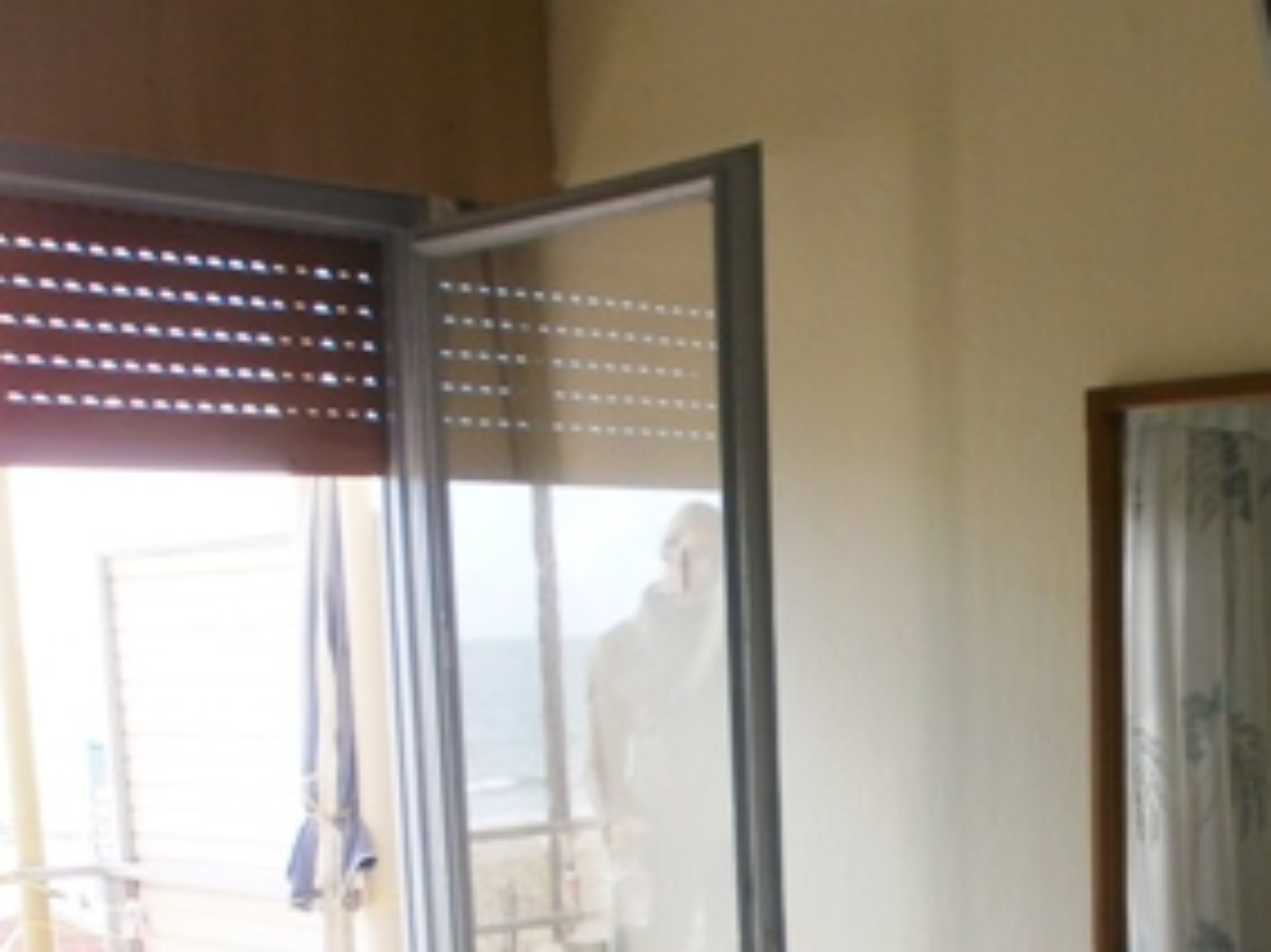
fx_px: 2239
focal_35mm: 61
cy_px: 1069
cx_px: 1100
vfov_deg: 22.5
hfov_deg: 30.5
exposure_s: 1/80
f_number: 2.9
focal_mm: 4.8
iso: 100
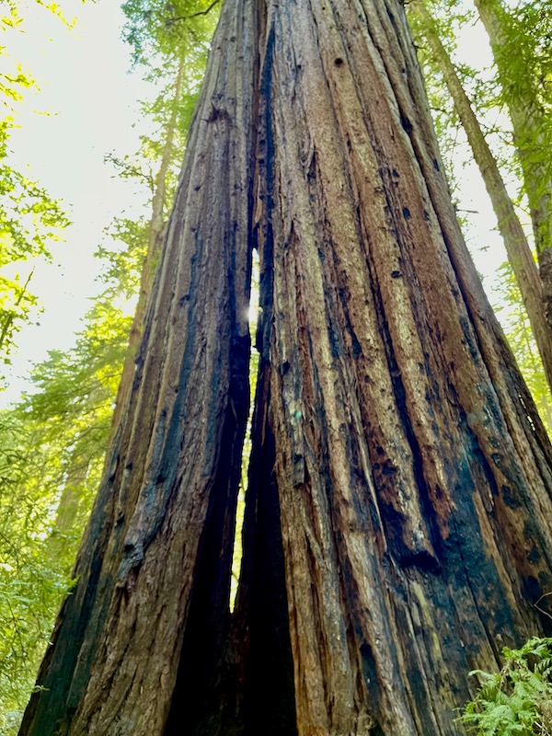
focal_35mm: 26
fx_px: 553
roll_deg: -2.2
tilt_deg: +33.3
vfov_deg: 67.3
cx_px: 276
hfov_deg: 53.1
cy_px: 368
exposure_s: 1/37
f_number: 1.6
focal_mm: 5.1
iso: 640
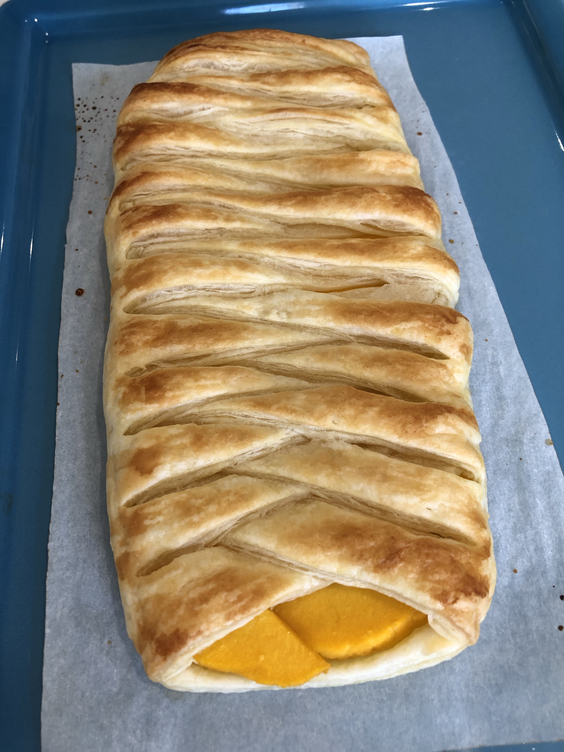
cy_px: 376
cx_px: 282
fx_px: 608
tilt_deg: -63.3
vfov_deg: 63.4
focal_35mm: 28
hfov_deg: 49.7
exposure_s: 1/33
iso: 32
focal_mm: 3.99
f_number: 1.8
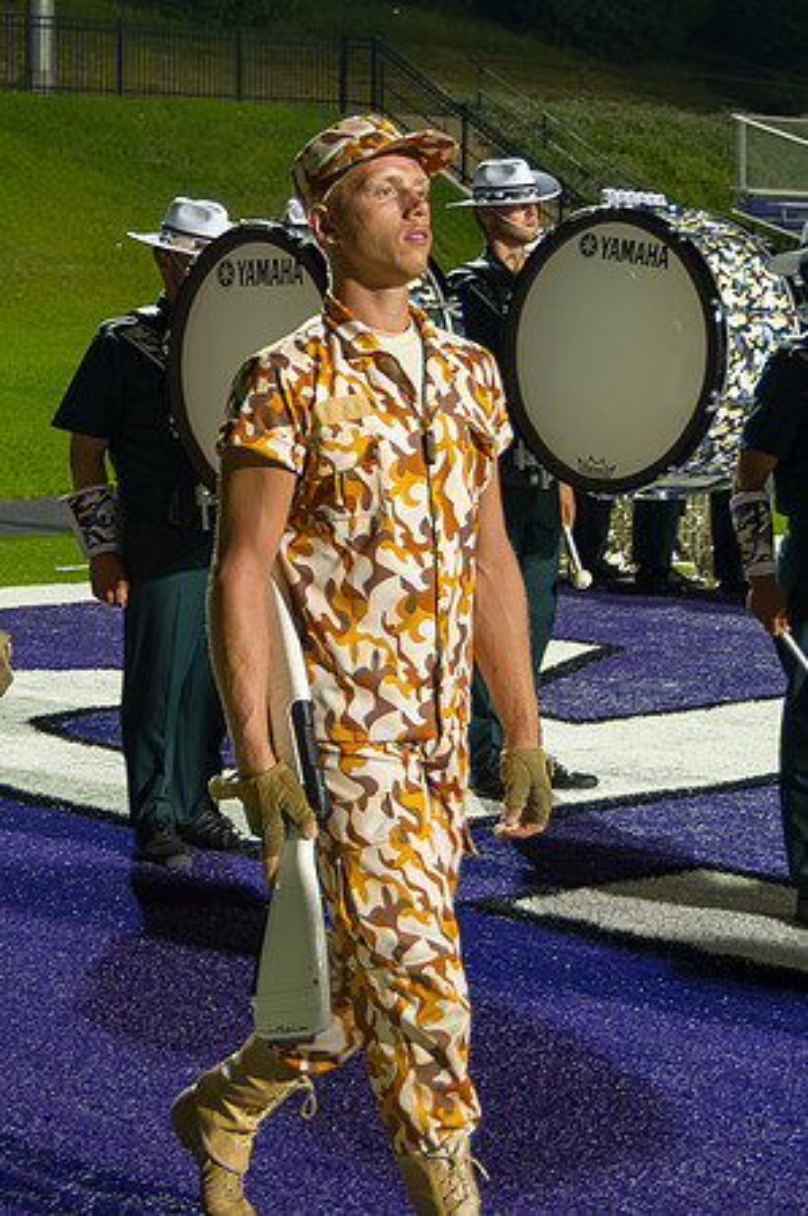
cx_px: 283
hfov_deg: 15.6
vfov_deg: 23.3
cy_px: 482
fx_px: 2942
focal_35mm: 87
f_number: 4.8
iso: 2200
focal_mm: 48
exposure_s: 1/160
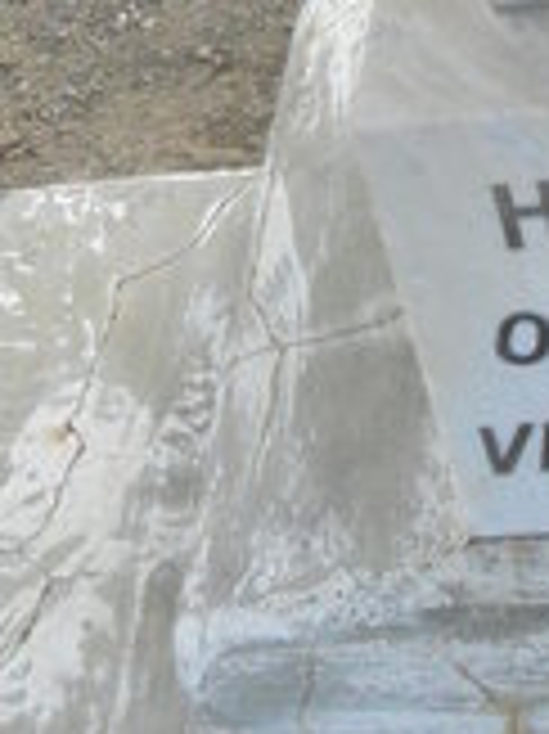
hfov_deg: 11.2
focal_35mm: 128
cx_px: 738
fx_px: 2710
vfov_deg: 13.8
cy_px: -581
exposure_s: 1/200
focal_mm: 4.6
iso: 200
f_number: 6.3
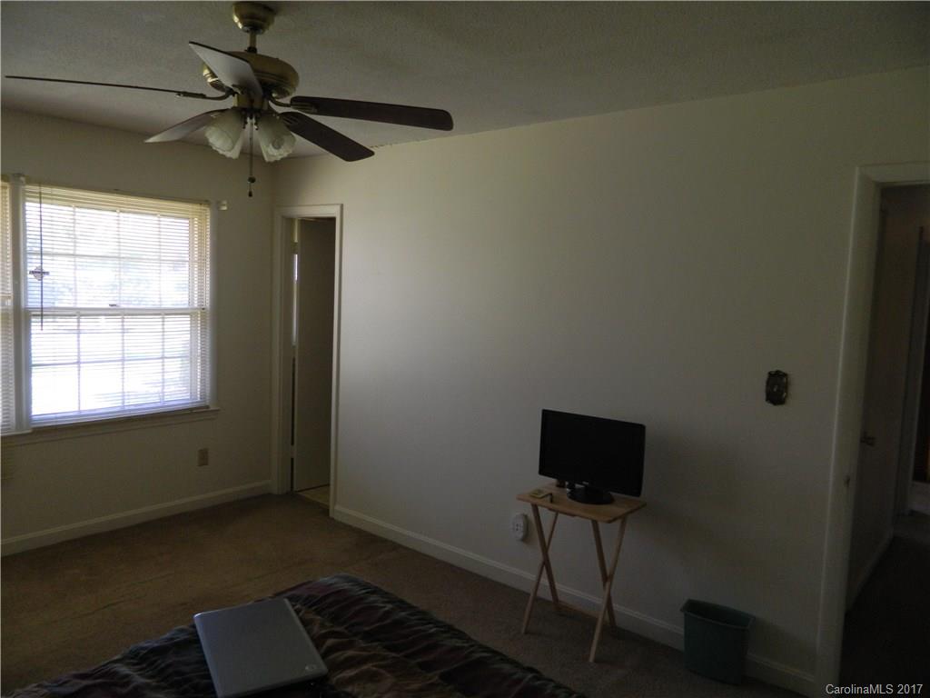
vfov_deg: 54.9
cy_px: 349
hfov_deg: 69.4
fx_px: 672
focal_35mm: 25
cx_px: 465
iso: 180
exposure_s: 1/30
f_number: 3.1
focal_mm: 4.5
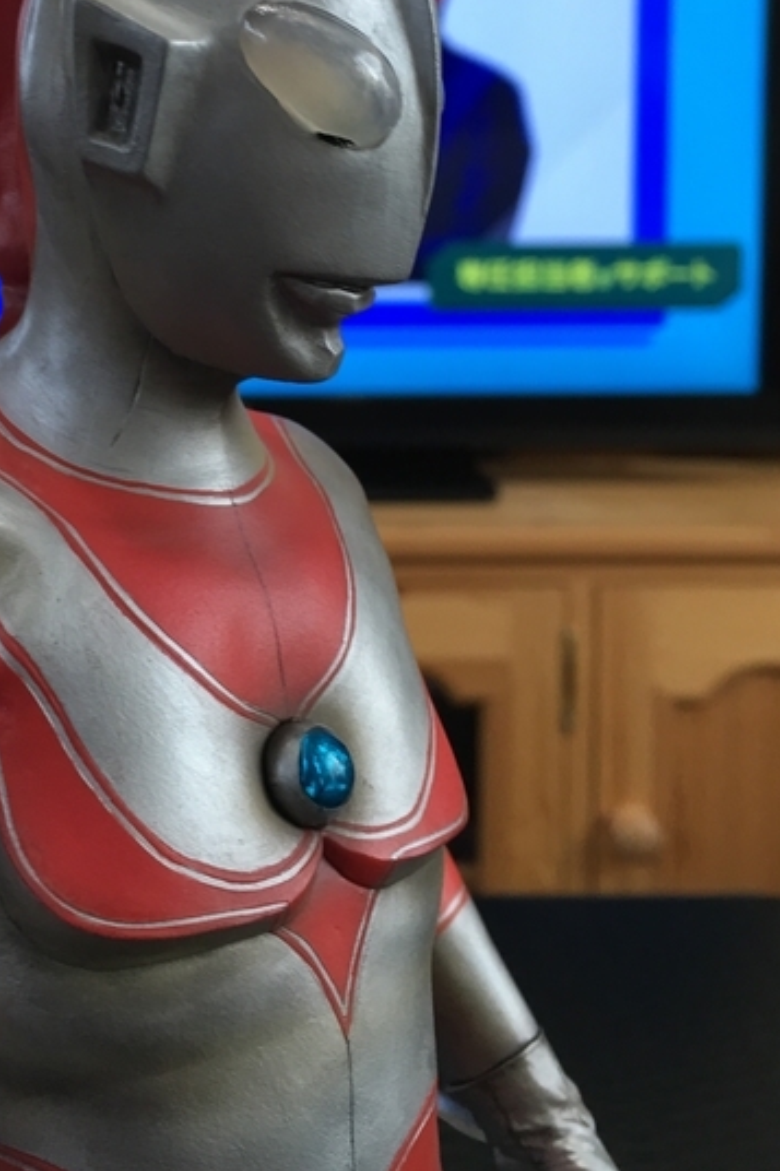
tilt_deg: -3.6
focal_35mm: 45
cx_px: 194
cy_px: 358
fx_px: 1463
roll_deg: -0.1
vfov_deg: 42.8
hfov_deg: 29.4
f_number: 2.2
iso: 25
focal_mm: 4.15
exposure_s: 1/15
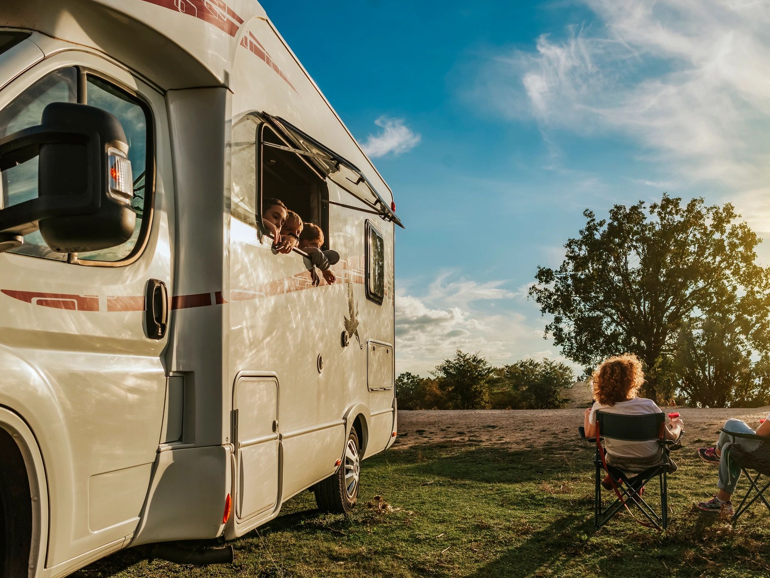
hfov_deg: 58.2
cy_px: 283
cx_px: 428
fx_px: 690
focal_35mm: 31
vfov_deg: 45.4
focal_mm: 28
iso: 100
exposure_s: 1/1600
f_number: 5.6
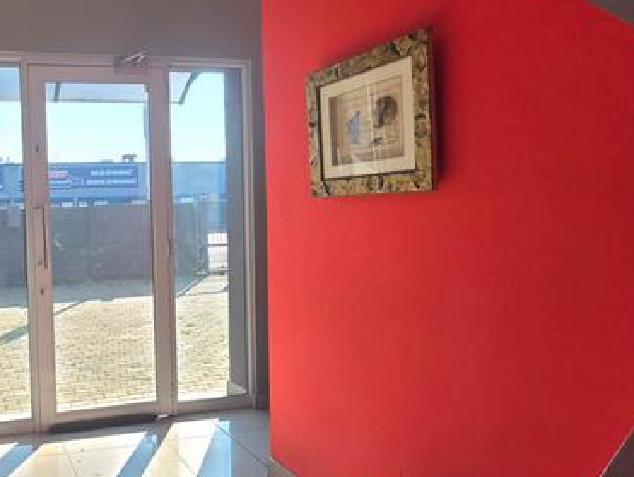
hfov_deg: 56.3
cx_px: 84
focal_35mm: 28
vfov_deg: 49.8
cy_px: 241
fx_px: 513
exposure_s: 1/667
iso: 40
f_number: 1.9
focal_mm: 2.2
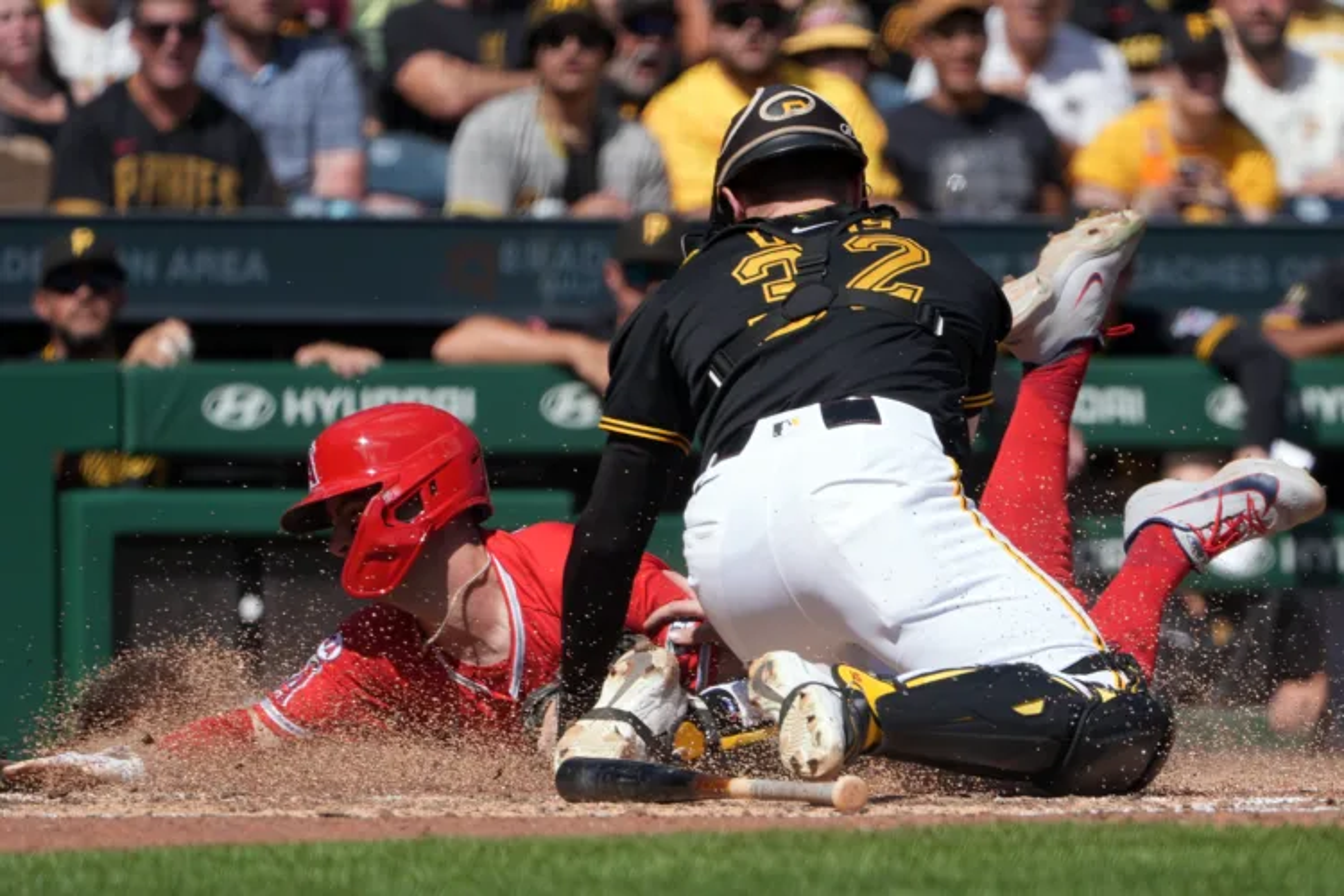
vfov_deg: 3.9
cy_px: 448
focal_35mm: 352
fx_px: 13140
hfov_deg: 5.9
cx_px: 672
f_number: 5.6
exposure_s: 1/2000
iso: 320
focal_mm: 352
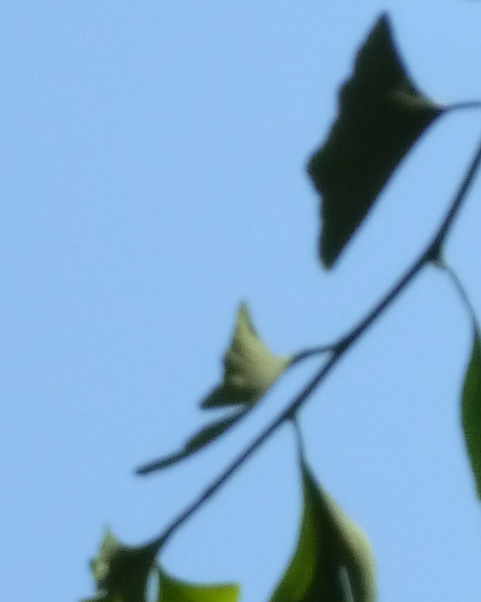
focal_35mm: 684
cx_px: -409
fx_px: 12169
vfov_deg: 2.8
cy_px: 1339
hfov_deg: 2.3
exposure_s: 1/500
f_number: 5.6
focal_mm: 21
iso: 200
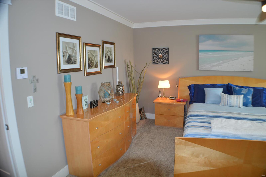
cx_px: 133
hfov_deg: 62.0
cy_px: 88
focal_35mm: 30
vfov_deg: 43.5
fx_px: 221
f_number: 4
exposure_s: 1/60
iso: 400
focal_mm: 20
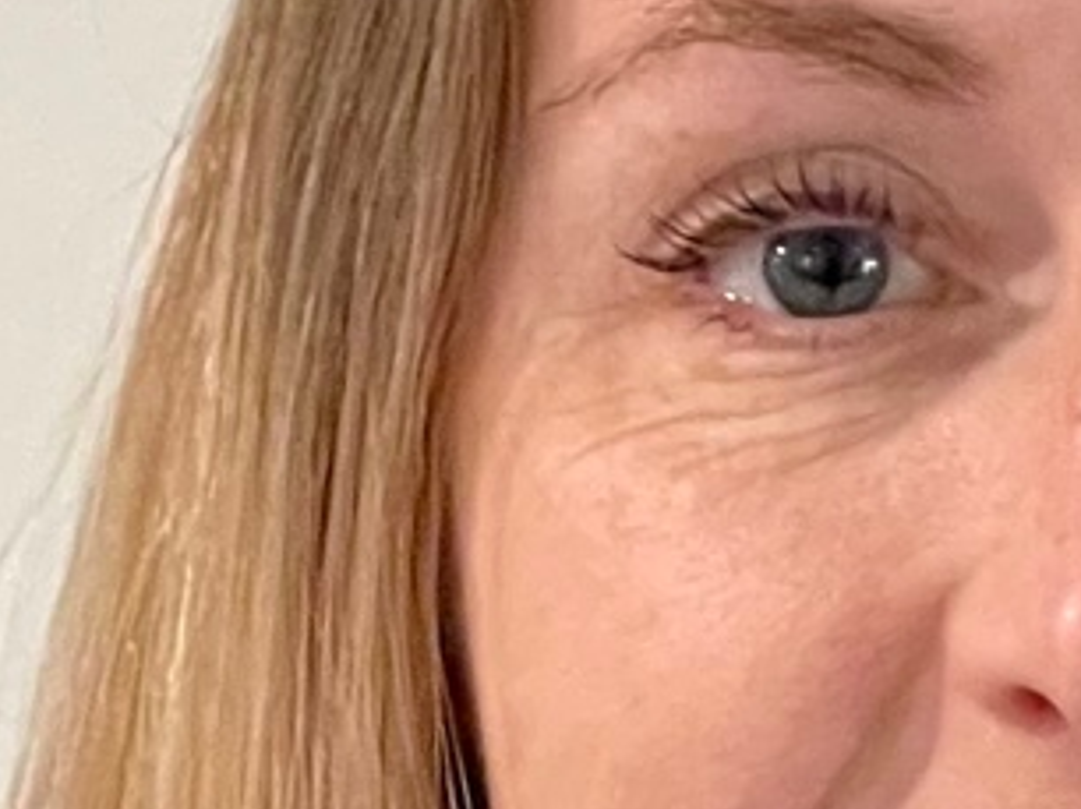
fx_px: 10703
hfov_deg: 5.8
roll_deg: -0.9
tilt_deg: +1.7
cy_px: 851
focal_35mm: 343
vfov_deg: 4.3
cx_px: 1123
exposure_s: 1/60
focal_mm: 6
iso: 640
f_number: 2
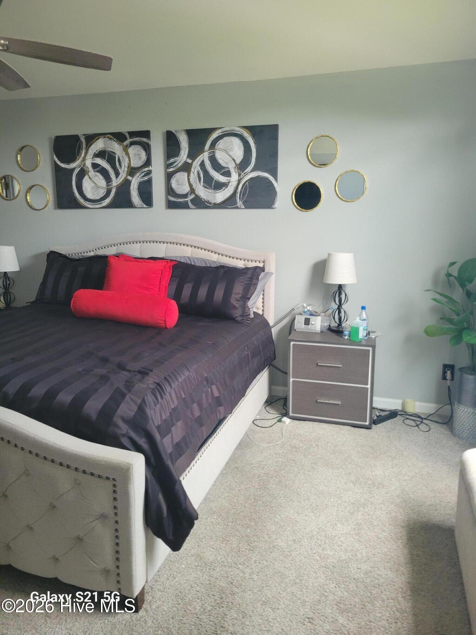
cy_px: 318
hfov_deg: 53.1
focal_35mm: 26
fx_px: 477
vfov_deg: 67.3
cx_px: 238
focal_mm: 5.4
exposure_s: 1/60
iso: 250
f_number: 1.8
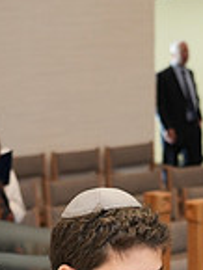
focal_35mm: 146
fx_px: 1140
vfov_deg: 13.1
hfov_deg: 10.2
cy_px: 340
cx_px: 69
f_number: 4
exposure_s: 1/80
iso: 640
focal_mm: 38
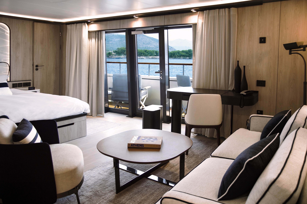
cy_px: 102
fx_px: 239
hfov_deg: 65.5
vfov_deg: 46.4
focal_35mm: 28
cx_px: 154
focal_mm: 28
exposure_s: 1/125
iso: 640
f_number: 4.5
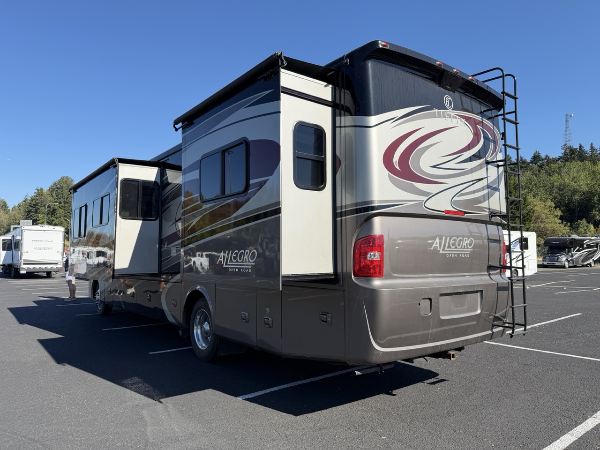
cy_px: 225
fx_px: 416
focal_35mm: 24
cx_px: 300
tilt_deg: +5.6
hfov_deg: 71.6
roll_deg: +0.1
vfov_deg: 56.8
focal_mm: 6.76
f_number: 1.78
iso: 80
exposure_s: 1/3145
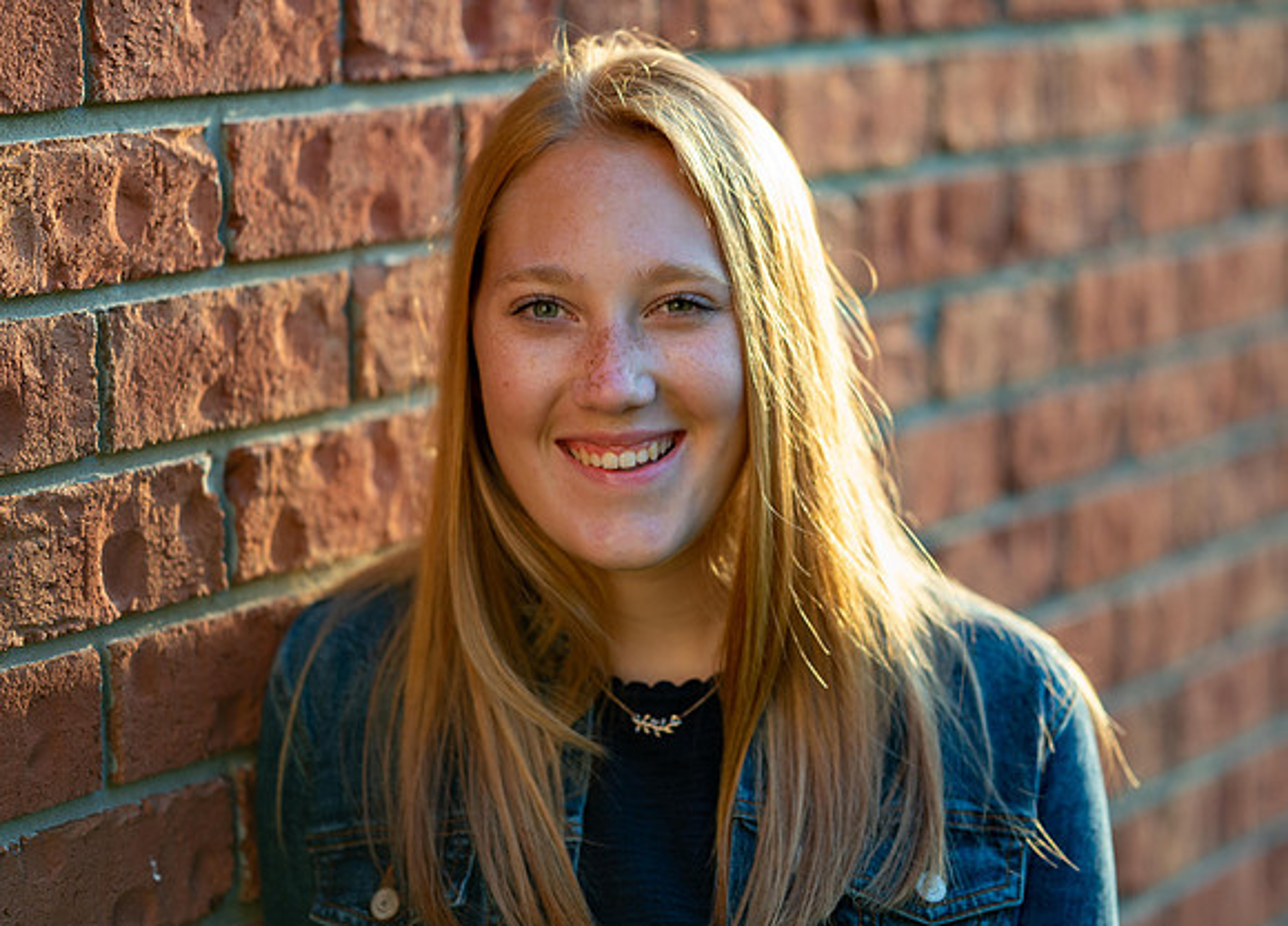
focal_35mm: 109
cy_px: 384
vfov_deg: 13.2
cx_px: 759
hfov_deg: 18.3
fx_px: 3997
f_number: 1.8
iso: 80
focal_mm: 85
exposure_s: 1/320
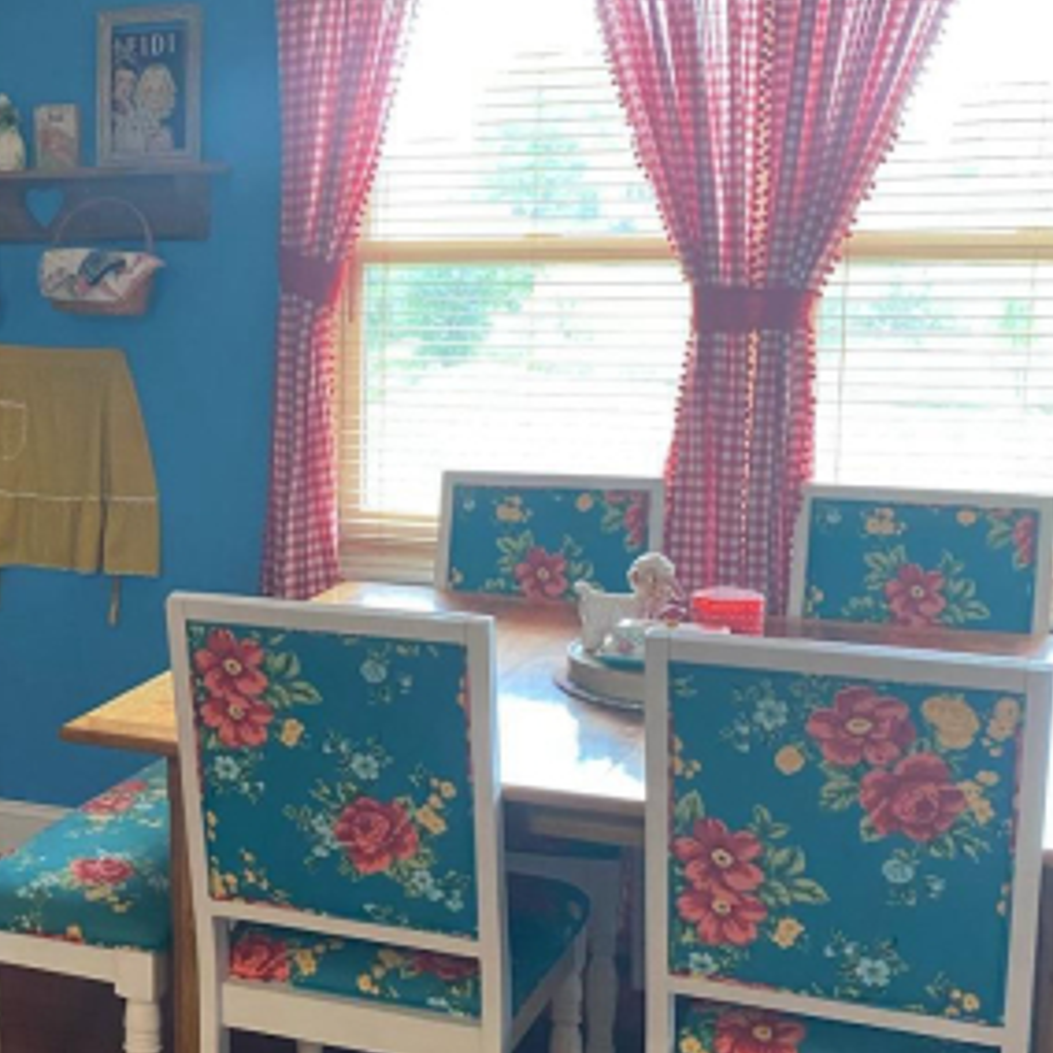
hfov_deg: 30.5
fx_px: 1858
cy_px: 514
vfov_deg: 31.6
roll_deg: +0.9
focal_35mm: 54
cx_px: 137
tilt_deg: -7.3
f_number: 1.8
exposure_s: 1/60
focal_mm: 4.25
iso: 200
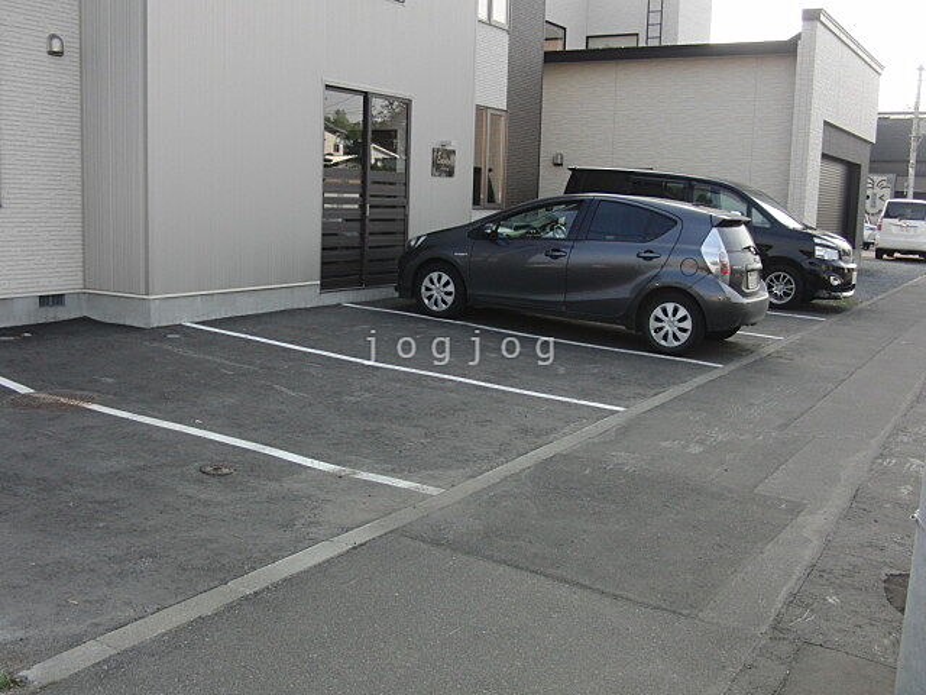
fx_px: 990
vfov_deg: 38.7
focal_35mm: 37
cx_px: 463
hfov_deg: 50.1
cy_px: 348
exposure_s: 1/250
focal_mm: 6.42
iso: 100
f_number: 3.6
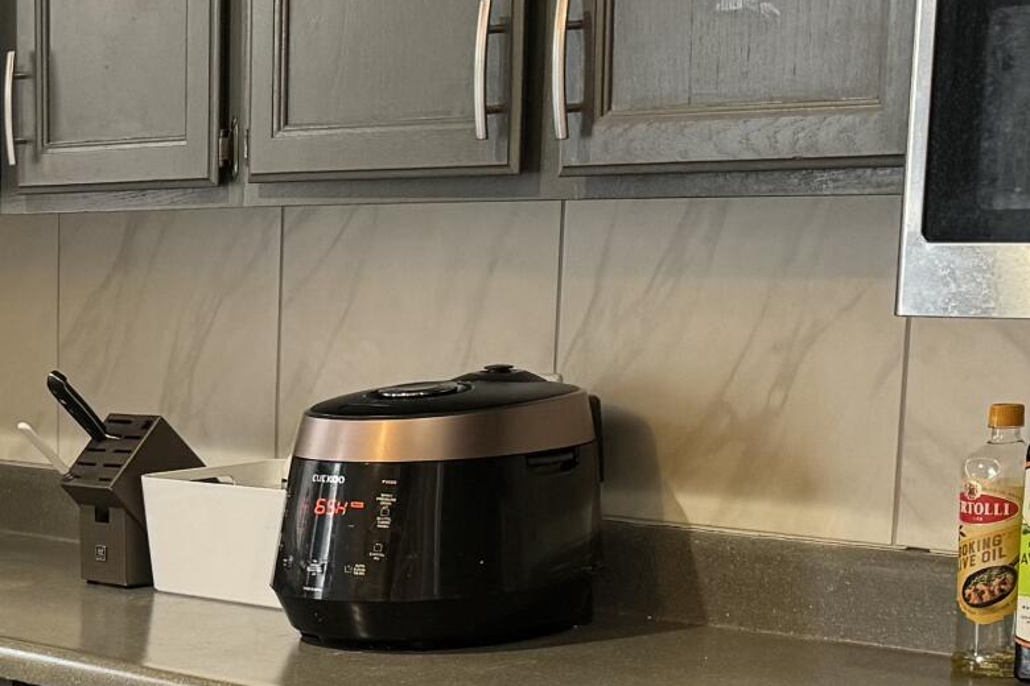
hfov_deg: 19.3
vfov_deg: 13.8
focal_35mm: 96
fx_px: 2746
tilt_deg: -13.9
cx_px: -386
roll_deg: +2.6
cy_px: 843
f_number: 1.78
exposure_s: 1/60
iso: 200
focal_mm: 6.86
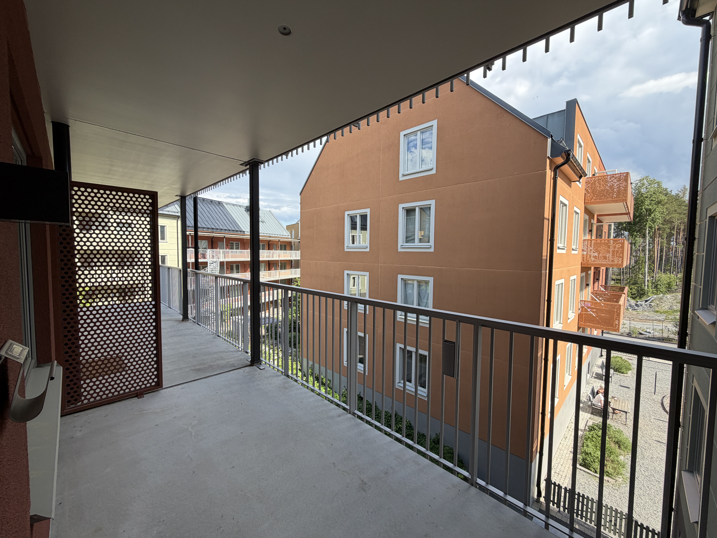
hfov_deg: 102.1
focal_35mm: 14
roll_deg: -0.6
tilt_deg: -3.4
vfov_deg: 85.7
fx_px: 290
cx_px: 358
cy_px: 269
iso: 40
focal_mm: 2.22
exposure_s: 1/506
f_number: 2.2
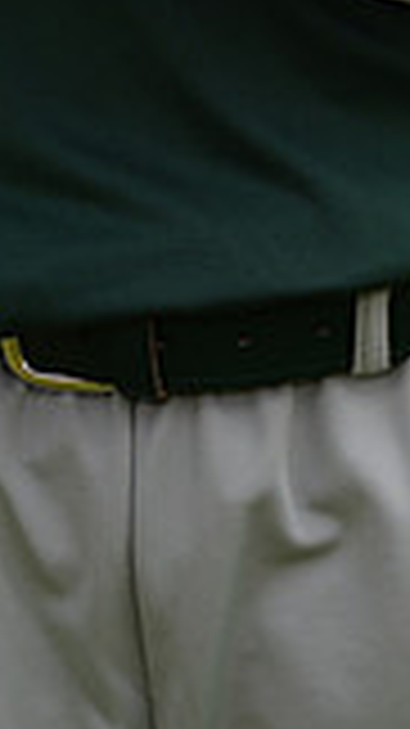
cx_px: 173
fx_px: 11299
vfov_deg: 3.7
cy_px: -513
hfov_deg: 2.1
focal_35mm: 584
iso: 50
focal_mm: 156
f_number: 5
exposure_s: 1/400
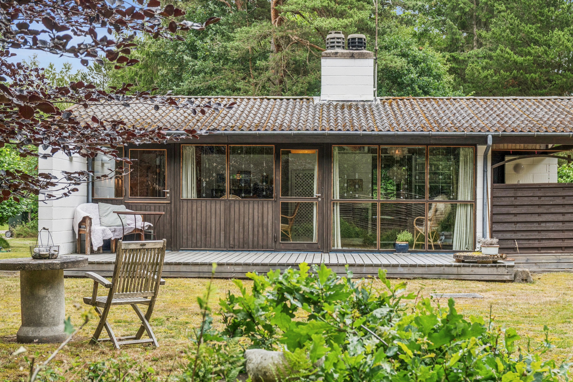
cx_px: 286
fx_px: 955
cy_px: 191
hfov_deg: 33.4
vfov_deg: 22.6
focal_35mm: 60
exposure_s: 1/250
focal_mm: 40
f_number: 6.3
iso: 320
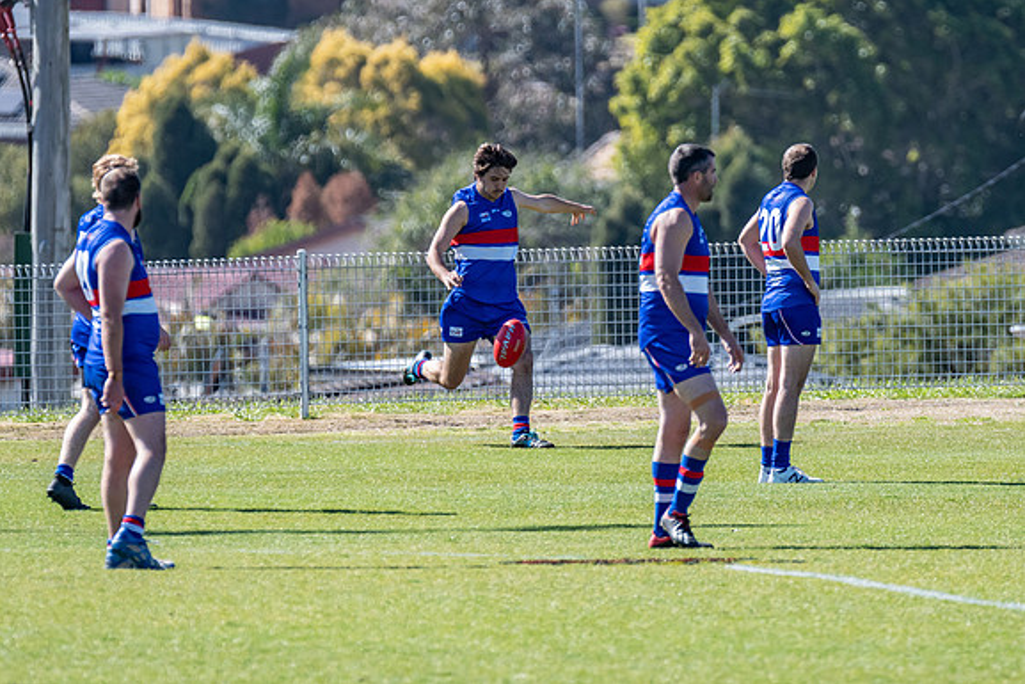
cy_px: 297
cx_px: 579
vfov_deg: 1.7
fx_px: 22469
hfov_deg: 2.6
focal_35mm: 789
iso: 800
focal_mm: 460
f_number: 8
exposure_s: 1/1250
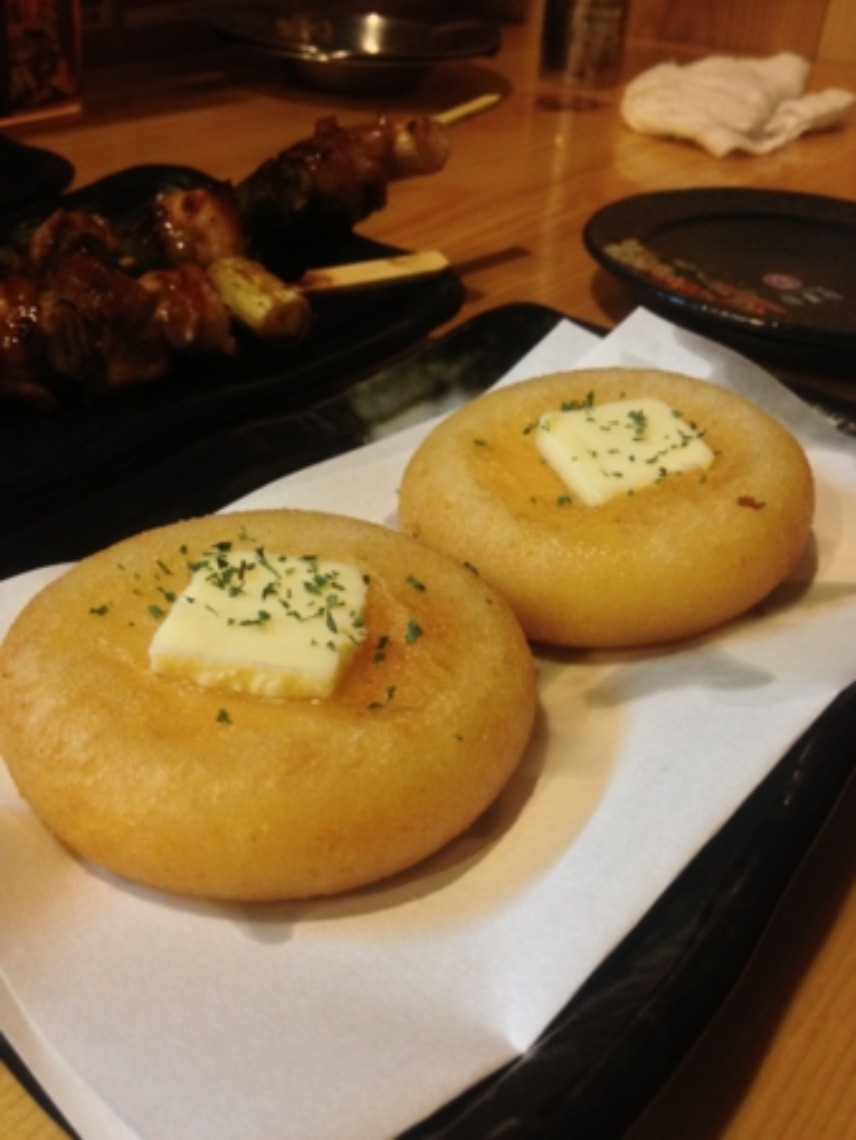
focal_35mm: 35
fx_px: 1153
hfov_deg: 40.7
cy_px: 570
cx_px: 428
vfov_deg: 52.6
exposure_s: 1/20
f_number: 2.4
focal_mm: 4.28
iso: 200
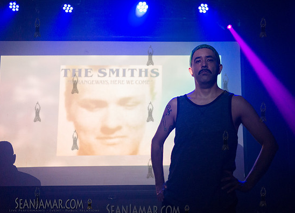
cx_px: 169
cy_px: 107
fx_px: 345
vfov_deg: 34.3
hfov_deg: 46.2
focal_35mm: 41
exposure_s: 1/125
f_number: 2.2
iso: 5000
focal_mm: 35
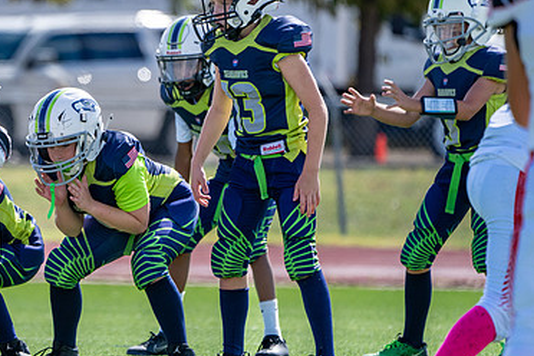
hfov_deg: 3.0
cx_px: 92
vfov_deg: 2.0
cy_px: 157
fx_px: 10190
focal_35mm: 687
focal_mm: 400
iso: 640
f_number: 5.6
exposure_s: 1/2500
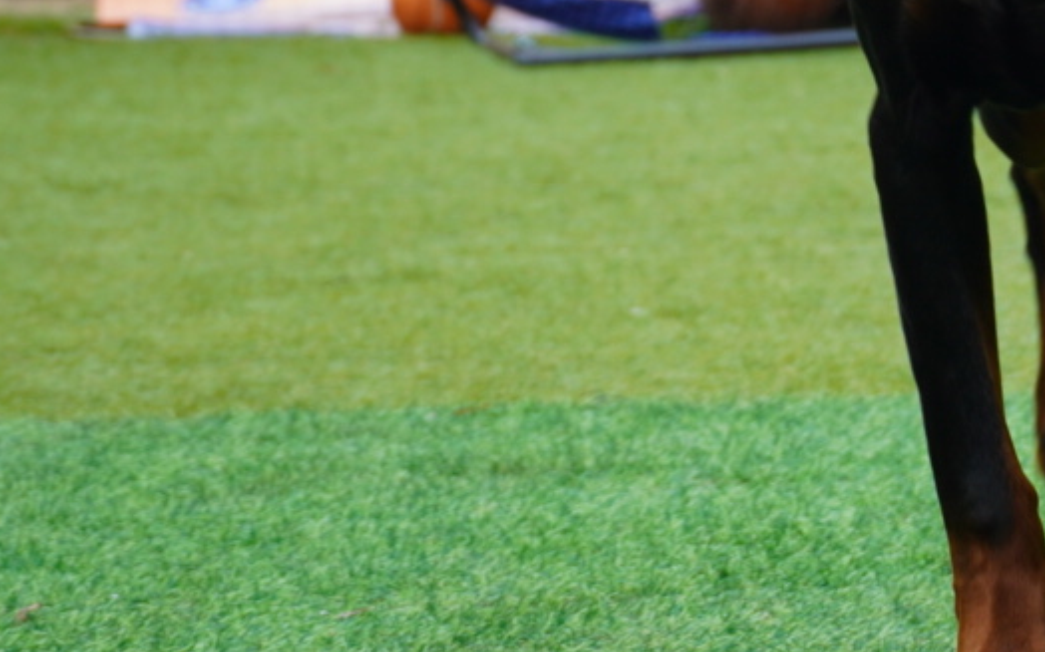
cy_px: -64
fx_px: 7930
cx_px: 1282
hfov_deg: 7.5
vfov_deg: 4.7
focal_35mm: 279
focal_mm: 59
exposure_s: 1/100
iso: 200
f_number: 5.6
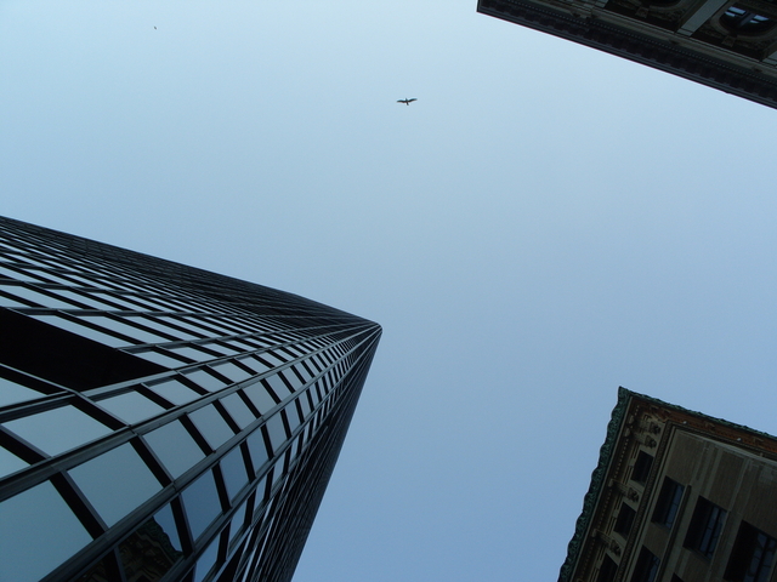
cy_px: 291
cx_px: 388
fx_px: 786
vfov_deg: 40.7
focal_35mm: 35
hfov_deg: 52.6
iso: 80
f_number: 6.3
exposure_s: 1/350
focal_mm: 7.8
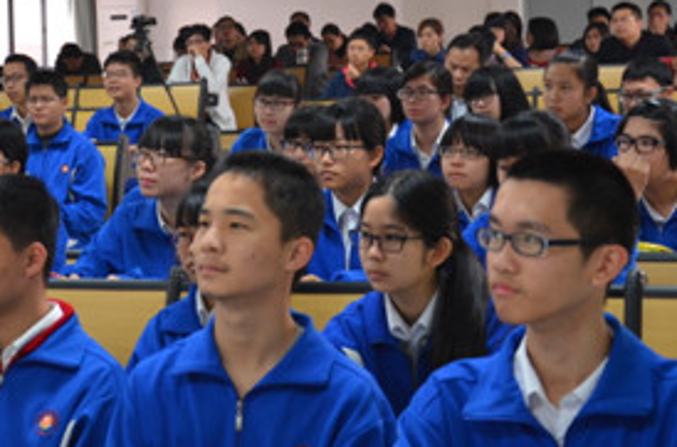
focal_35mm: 105
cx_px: 106
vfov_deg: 12.9
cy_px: 41
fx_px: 1969
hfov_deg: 19.3
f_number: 4.2
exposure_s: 1/50
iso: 640
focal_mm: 32
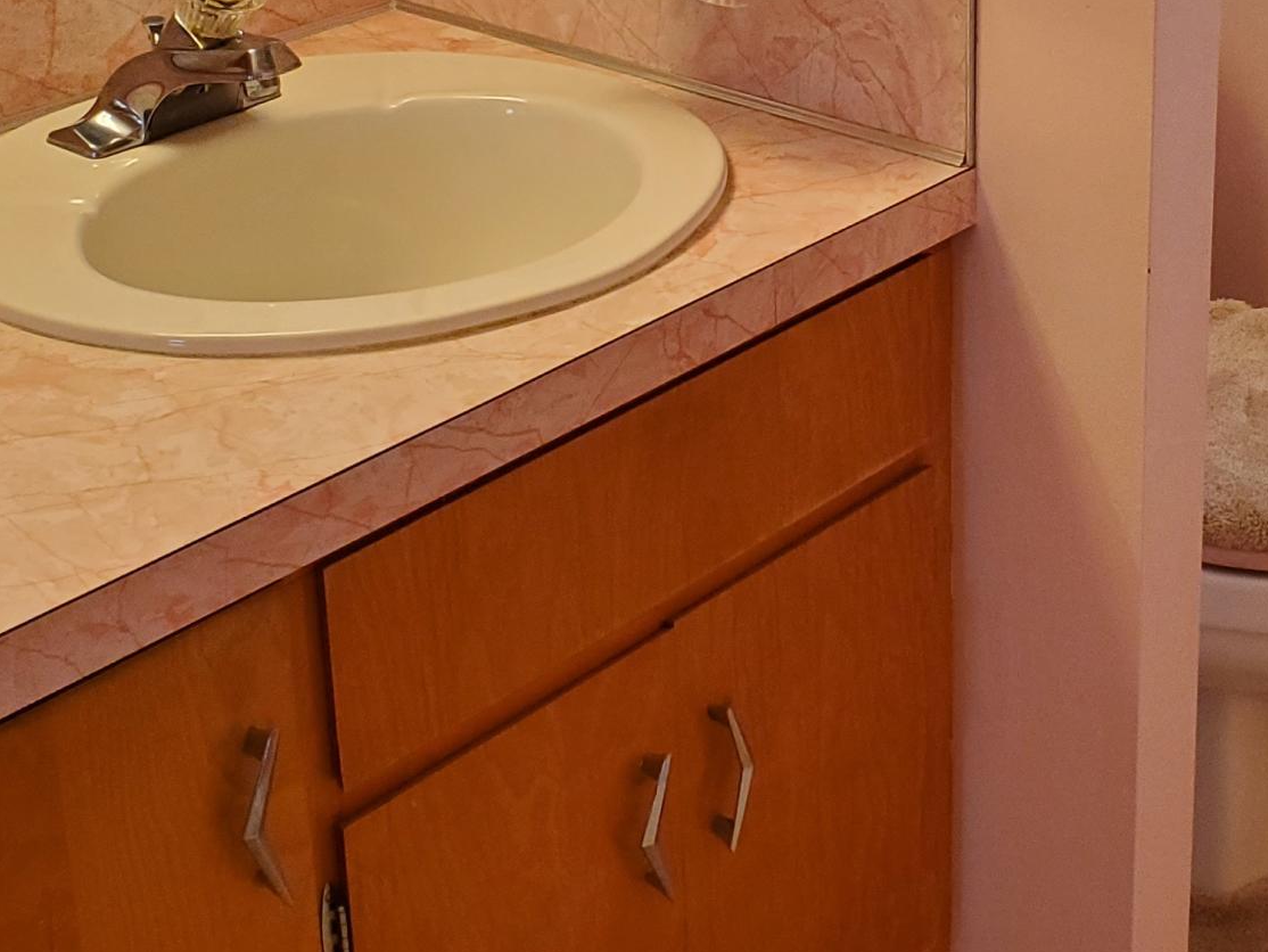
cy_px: 90
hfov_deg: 27.5
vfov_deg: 20.6
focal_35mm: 70
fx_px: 2565
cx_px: 886
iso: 250
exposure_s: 1/59
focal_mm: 4.3
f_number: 2.4
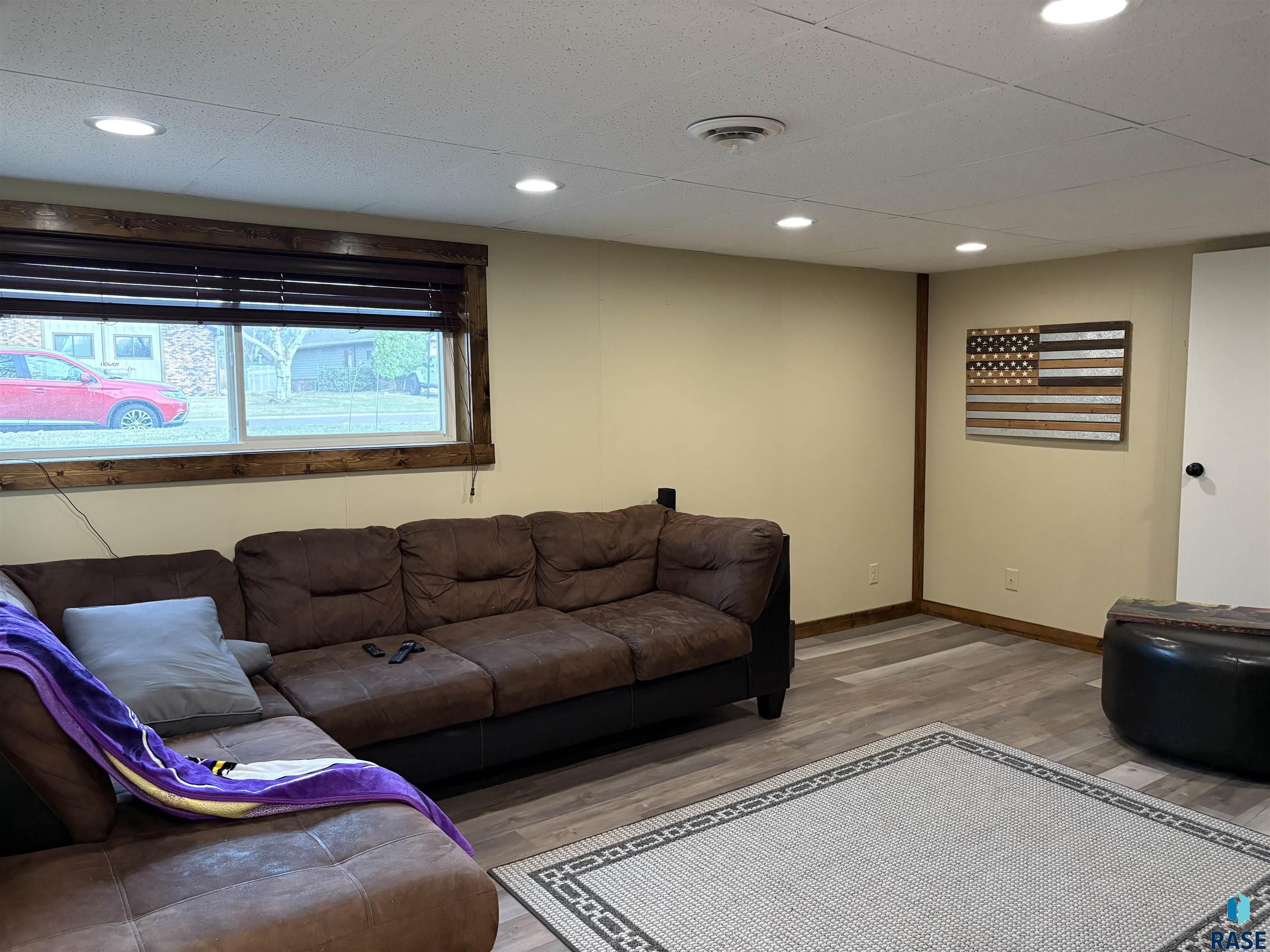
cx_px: 635
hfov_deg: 67.3
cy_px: 476
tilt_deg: -4.7
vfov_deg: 53.1
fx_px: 954
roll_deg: -0.1
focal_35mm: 26
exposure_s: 1/60
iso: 320
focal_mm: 5.96
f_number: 1.6
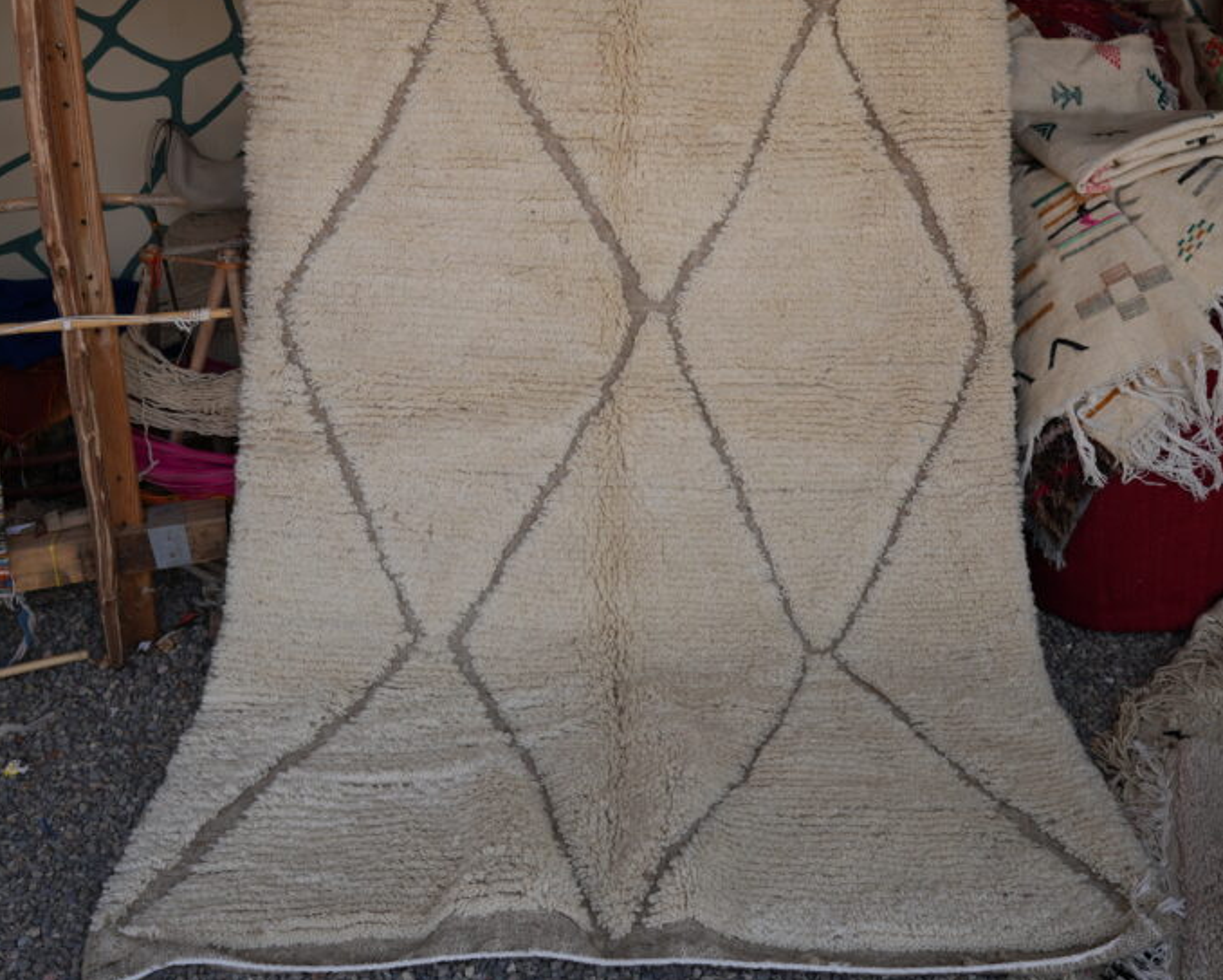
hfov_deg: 52.8
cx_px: 611
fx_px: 1231
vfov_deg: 42.2
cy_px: 254
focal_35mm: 34
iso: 100
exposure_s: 1/160
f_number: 4
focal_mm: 24
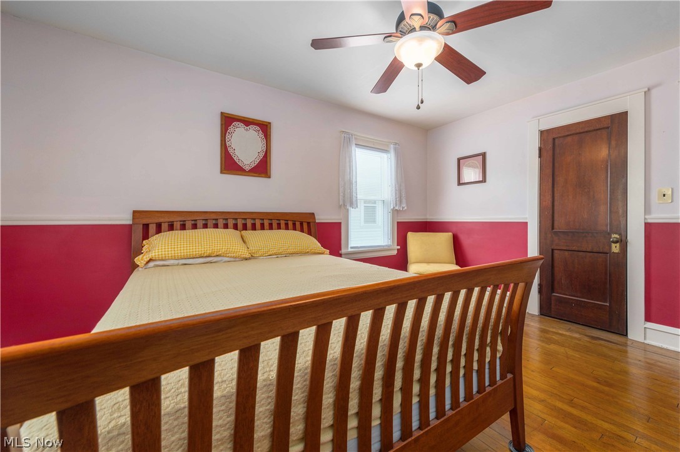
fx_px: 264
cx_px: 340
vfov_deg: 81.1
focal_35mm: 14
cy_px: 226
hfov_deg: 104.3
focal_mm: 14
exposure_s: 1/60
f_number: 9
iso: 250
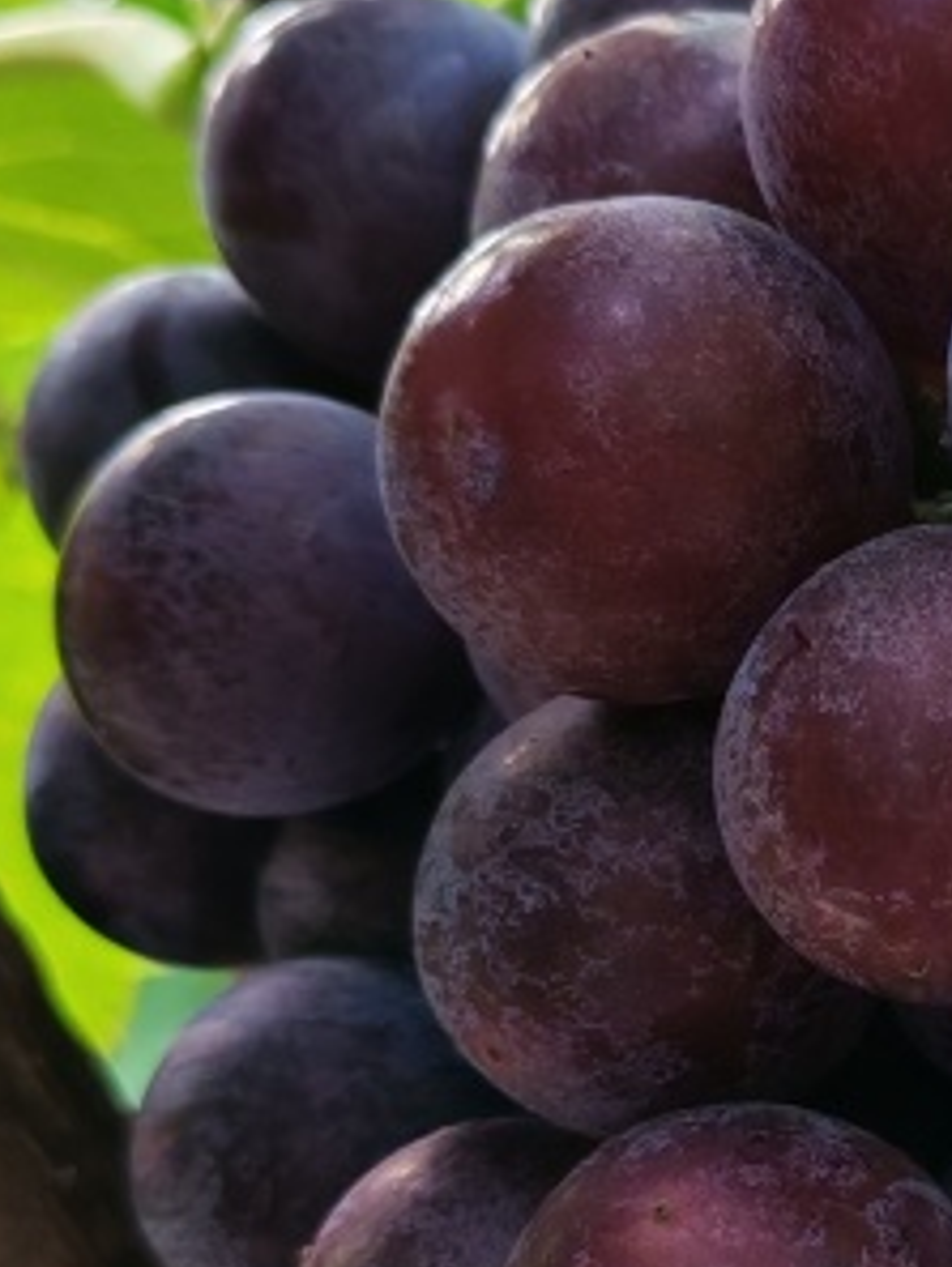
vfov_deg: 20.1
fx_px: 3554
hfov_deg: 14.4
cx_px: 1340
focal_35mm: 97
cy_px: 911
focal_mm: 5.52
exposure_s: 1/250
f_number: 1.95
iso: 50
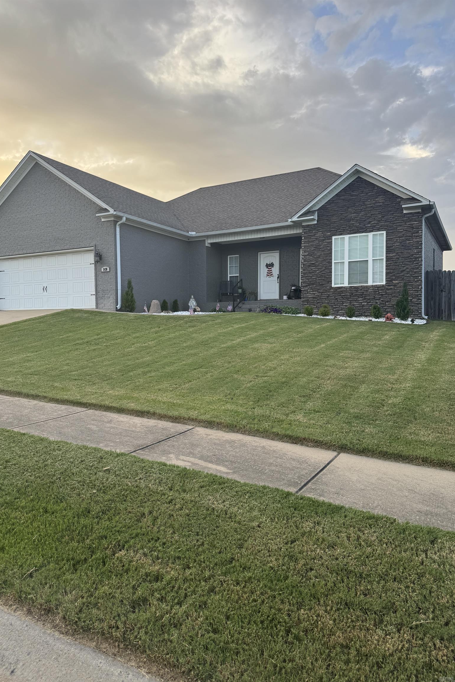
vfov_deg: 71.5
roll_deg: +0.7
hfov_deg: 51.3
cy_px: 341
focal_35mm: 25
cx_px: 213
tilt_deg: -2.4
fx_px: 474
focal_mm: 6.76
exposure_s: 1/477
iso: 80
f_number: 1.78
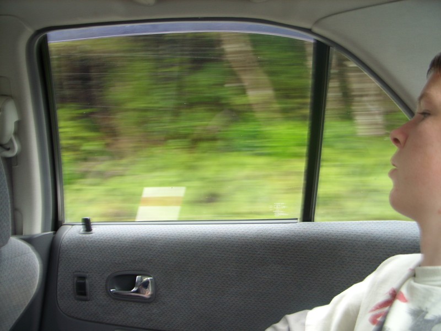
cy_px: 166
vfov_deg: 37.7
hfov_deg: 49.0
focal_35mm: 38
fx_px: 484
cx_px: 220
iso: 50
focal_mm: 7.8
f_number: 2.8
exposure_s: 1/16
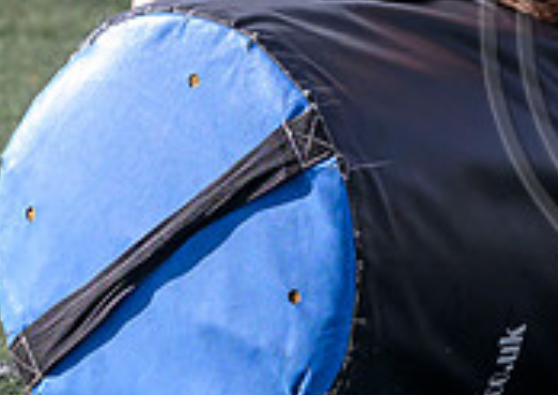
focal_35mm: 727
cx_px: 667
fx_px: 11481
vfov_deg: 2.0
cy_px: 26
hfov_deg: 2.8
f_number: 3.5
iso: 500
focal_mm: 135
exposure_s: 1/3200
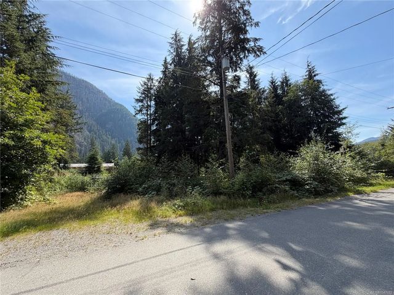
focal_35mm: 14
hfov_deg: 102.1
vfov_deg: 85.7
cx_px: 197
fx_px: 159
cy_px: 148
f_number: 2.2
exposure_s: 1/770
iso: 32
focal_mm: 2.22
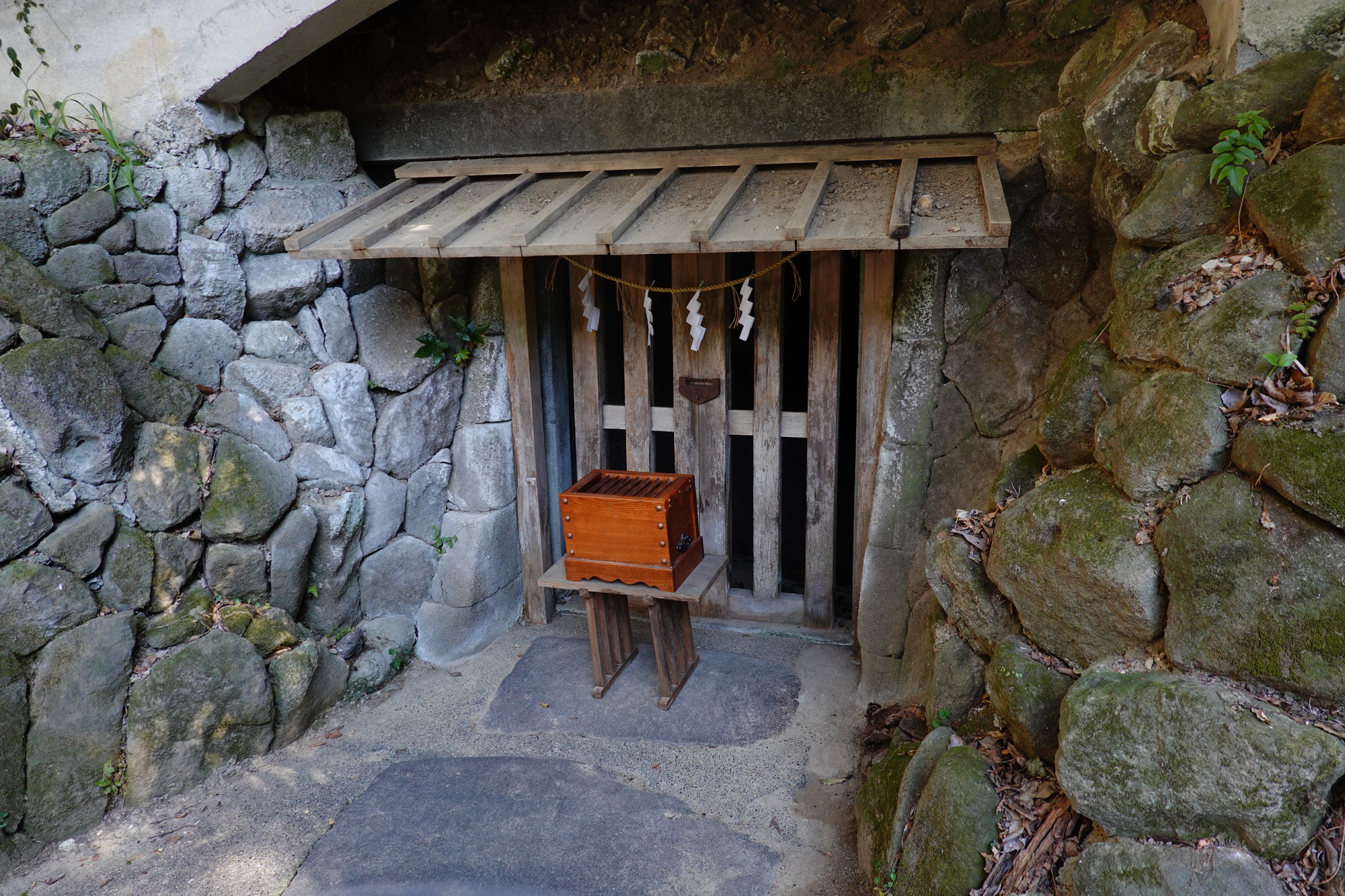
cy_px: 448
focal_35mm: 24
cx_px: 672
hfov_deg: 73.7
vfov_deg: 53.1
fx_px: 897
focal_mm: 9
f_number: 2.8
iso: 125
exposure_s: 1/50
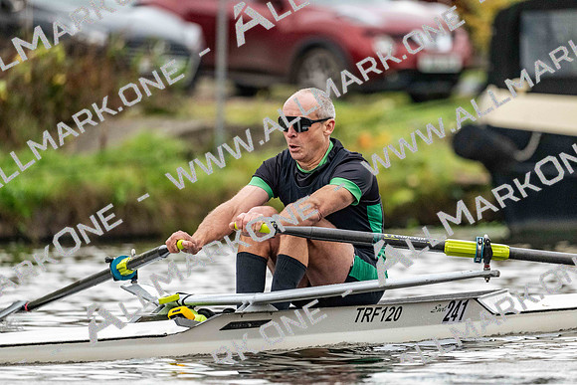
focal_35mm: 400
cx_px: 288
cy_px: 192
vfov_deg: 3.4
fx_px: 6412
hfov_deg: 5.2
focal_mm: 400
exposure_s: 1/2500
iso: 4500
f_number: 4.5
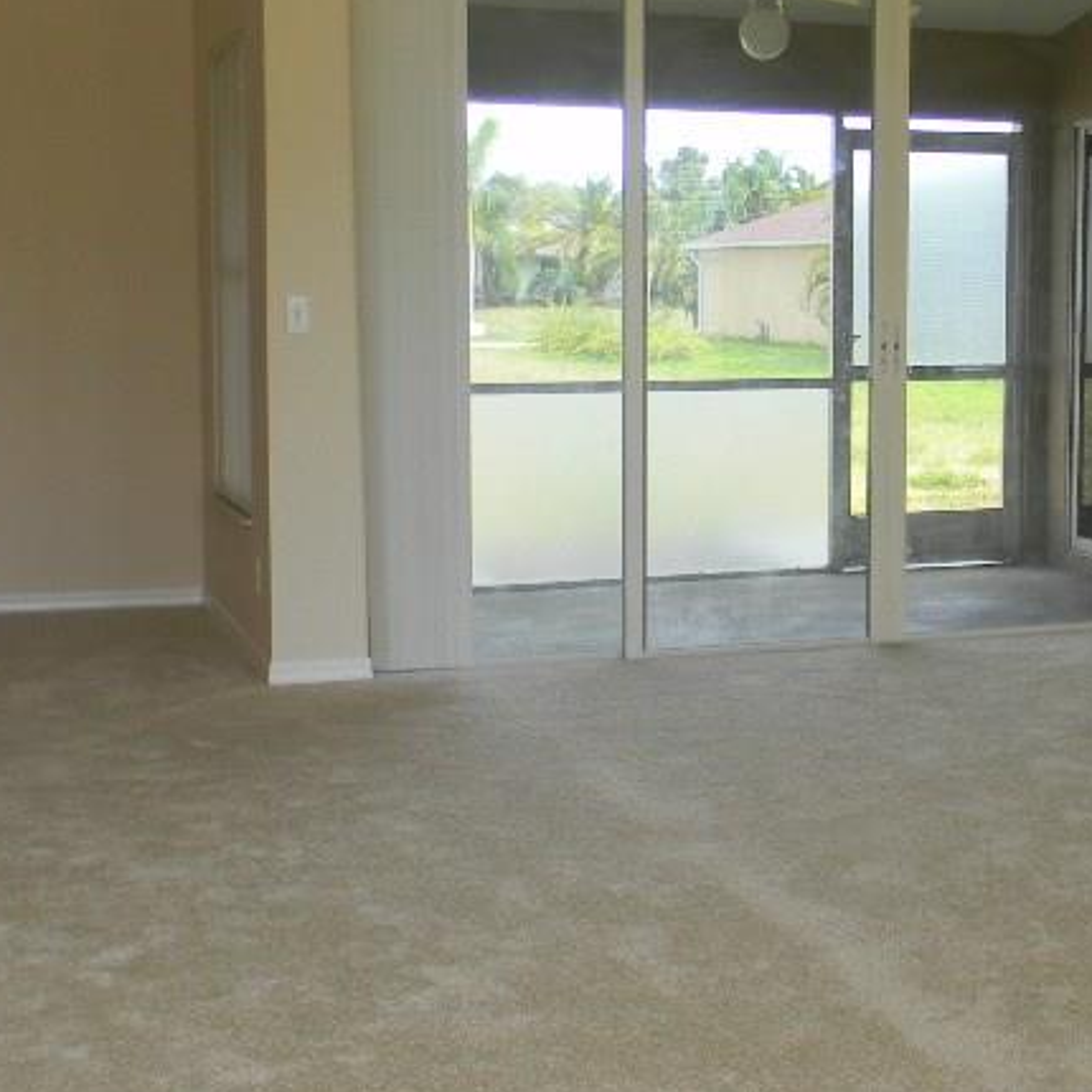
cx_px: 780
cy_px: 434
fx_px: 2106
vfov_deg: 29.0
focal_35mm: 59
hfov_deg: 28.8
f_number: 3.5
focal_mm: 5
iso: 80
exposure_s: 1/38.4
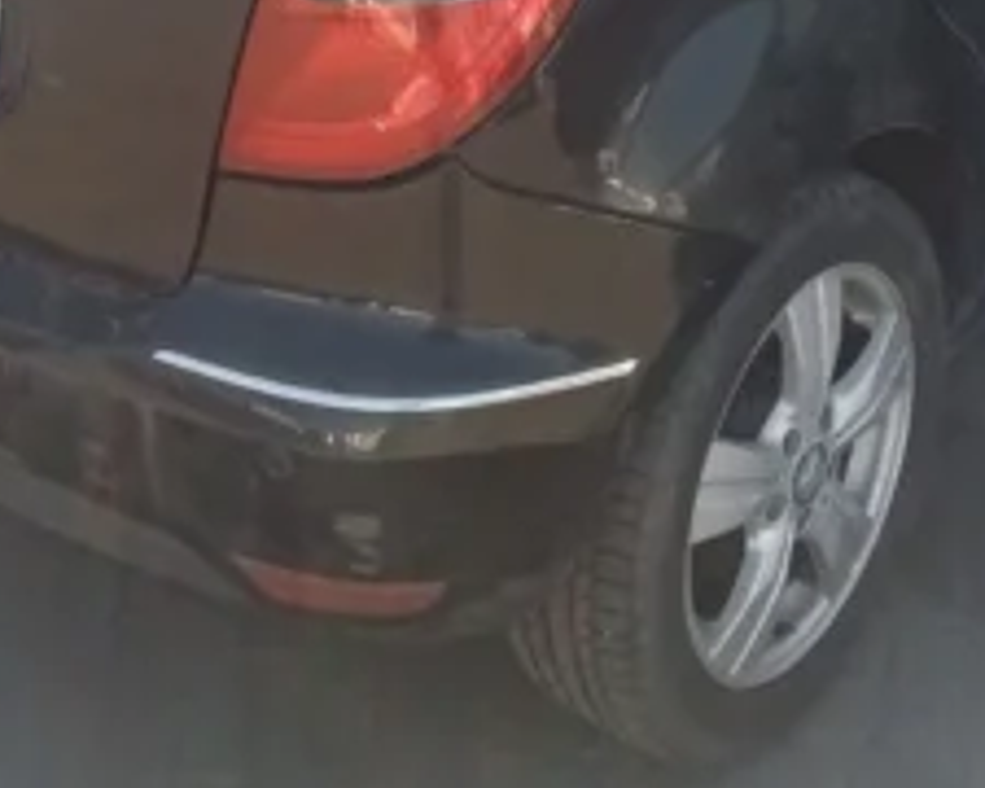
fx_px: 2128
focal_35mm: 73
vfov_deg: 19.9
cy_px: -109
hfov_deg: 26.1
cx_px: 490
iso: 103
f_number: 2.2
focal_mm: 3.46
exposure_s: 1/235
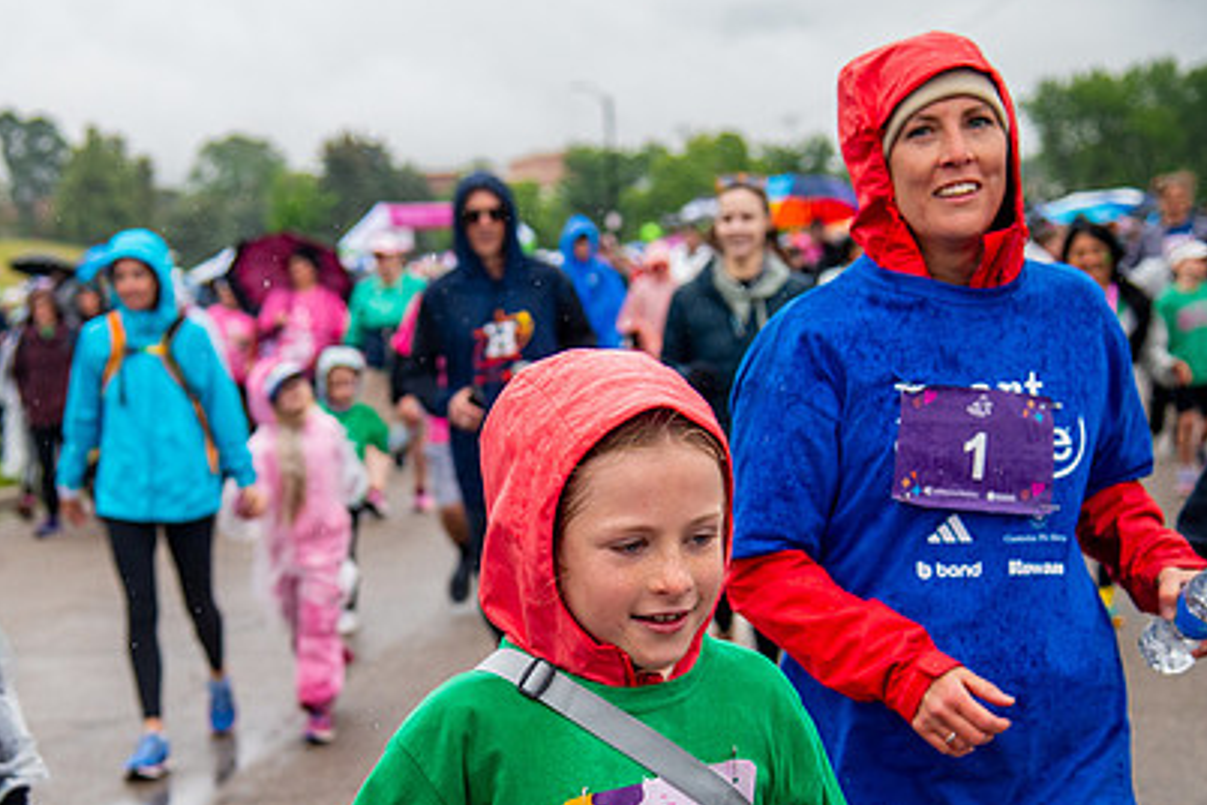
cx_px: 408
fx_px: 2514
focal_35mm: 75
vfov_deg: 18.1
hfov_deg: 26.8
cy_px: 565
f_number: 4
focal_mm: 52
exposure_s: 1/1600
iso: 1600
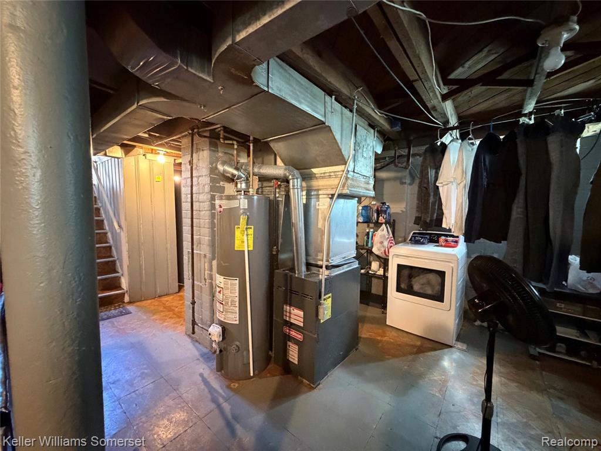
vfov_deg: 85.7
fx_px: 243
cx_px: 300
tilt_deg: -3.2
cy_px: 226
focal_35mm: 14
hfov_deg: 102.1
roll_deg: -0.7
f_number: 2.2
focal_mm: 2.22
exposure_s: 1/40
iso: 1250
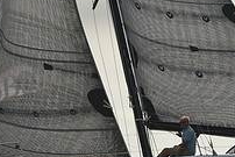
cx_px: 154
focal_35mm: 201
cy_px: 133
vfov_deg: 6.8
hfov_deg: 10.2
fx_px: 1313
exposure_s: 1/1000
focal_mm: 70
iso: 320
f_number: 8
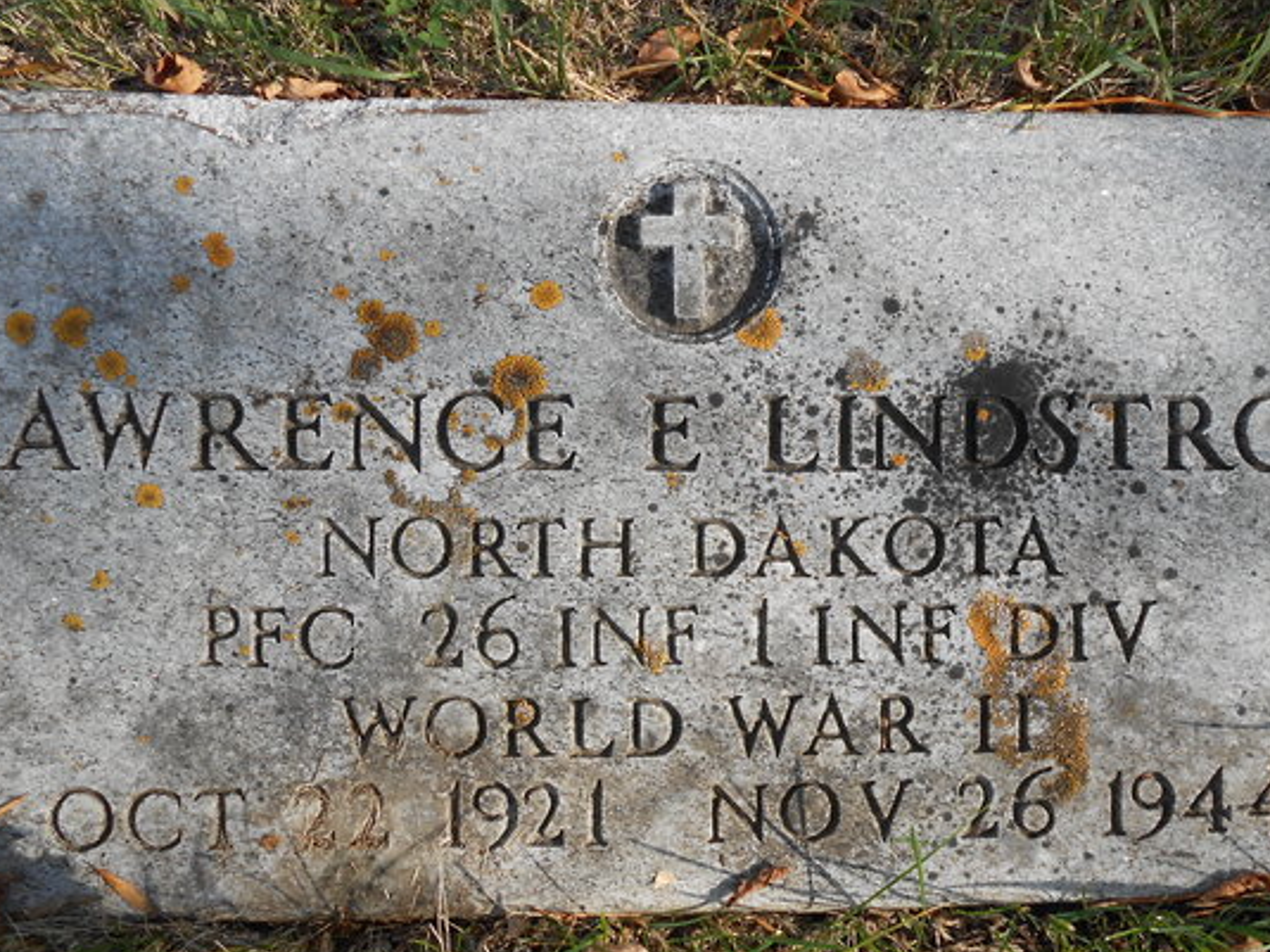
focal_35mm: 34
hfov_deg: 53.8
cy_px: 523
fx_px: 1247
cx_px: 724
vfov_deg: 41.7
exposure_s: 1/400
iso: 80
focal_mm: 4.6
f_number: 3.5
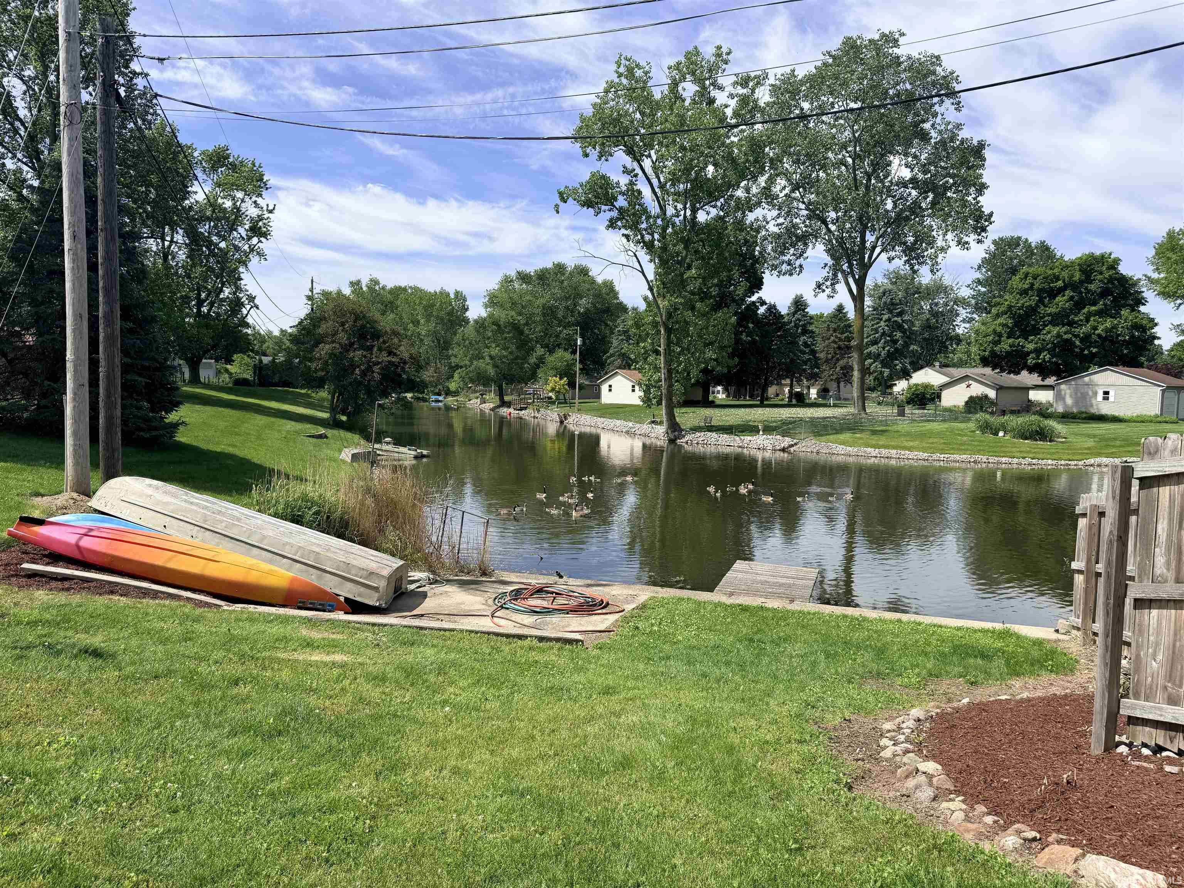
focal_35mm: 24
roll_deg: -0.9
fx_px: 821
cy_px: 444
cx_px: 592
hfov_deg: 71.6
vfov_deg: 56.8
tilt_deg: -3.6
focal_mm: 6.76
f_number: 1.78
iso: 80
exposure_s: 1/4167
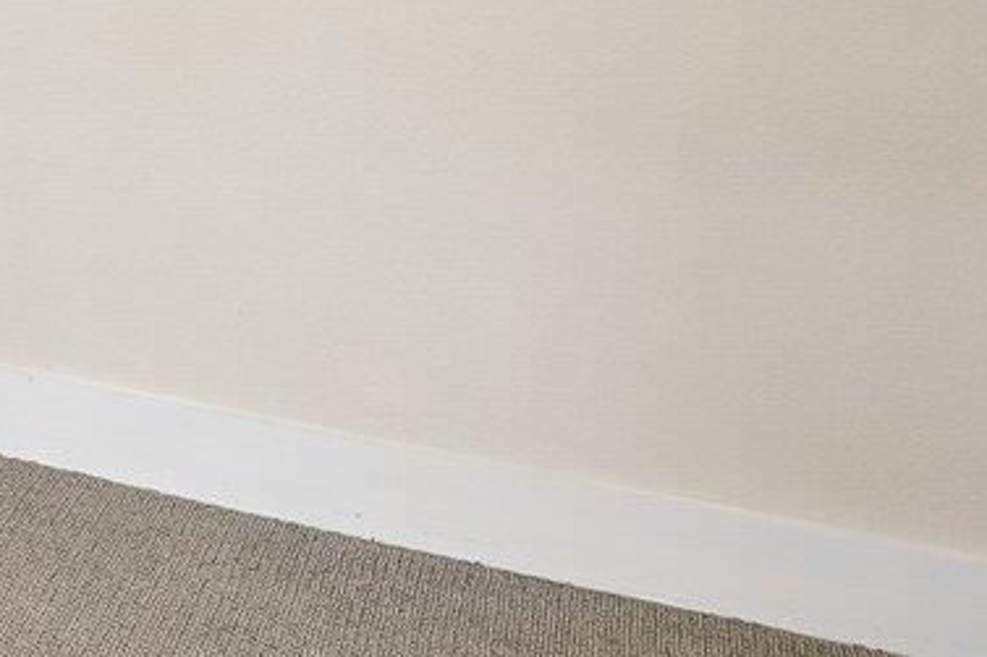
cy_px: -383
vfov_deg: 16.1
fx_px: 2083
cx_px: -1207
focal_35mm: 76
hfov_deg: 16.4
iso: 400
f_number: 8
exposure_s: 1/15
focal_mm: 14
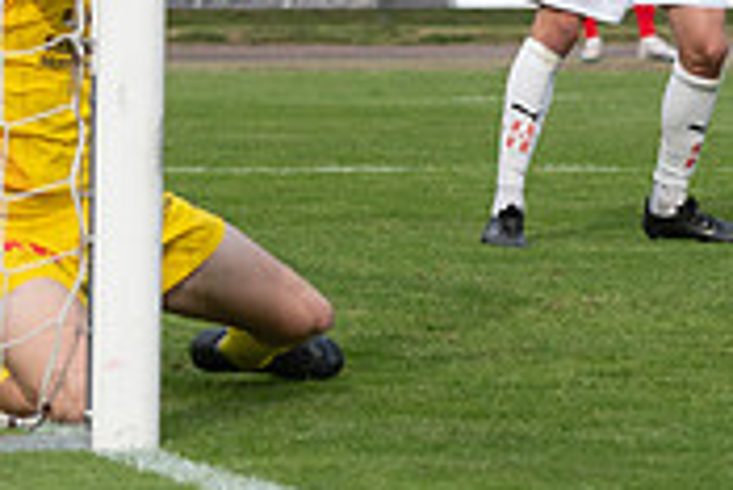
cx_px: 662
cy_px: 15
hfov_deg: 3.8
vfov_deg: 2.5
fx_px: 11146
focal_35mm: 547
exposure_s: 1/1250
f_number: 4
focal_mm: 105
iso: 400
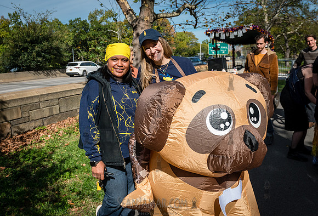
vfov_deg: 42.2
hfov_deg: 59.4
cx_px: 154
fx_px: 279
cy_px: 90
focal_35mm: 31
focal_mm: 24
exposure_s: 1/6400
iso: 1000
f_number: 5
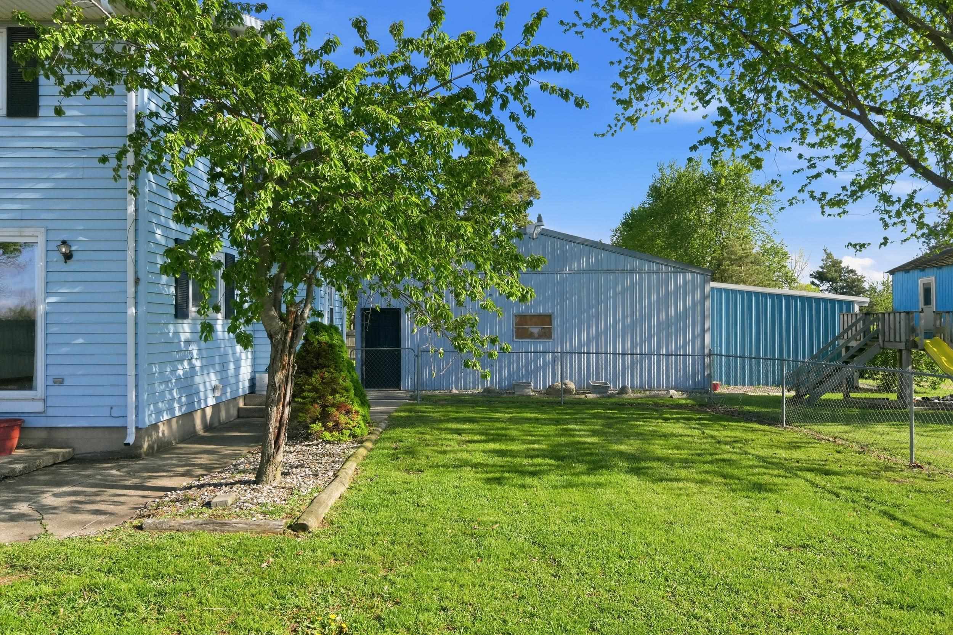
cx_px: 476
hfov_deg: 68.9
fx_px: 695
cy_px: 318
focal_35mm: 26
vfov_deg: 49.1
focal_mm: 17.5
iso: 800
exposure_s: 1/4000
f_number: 4
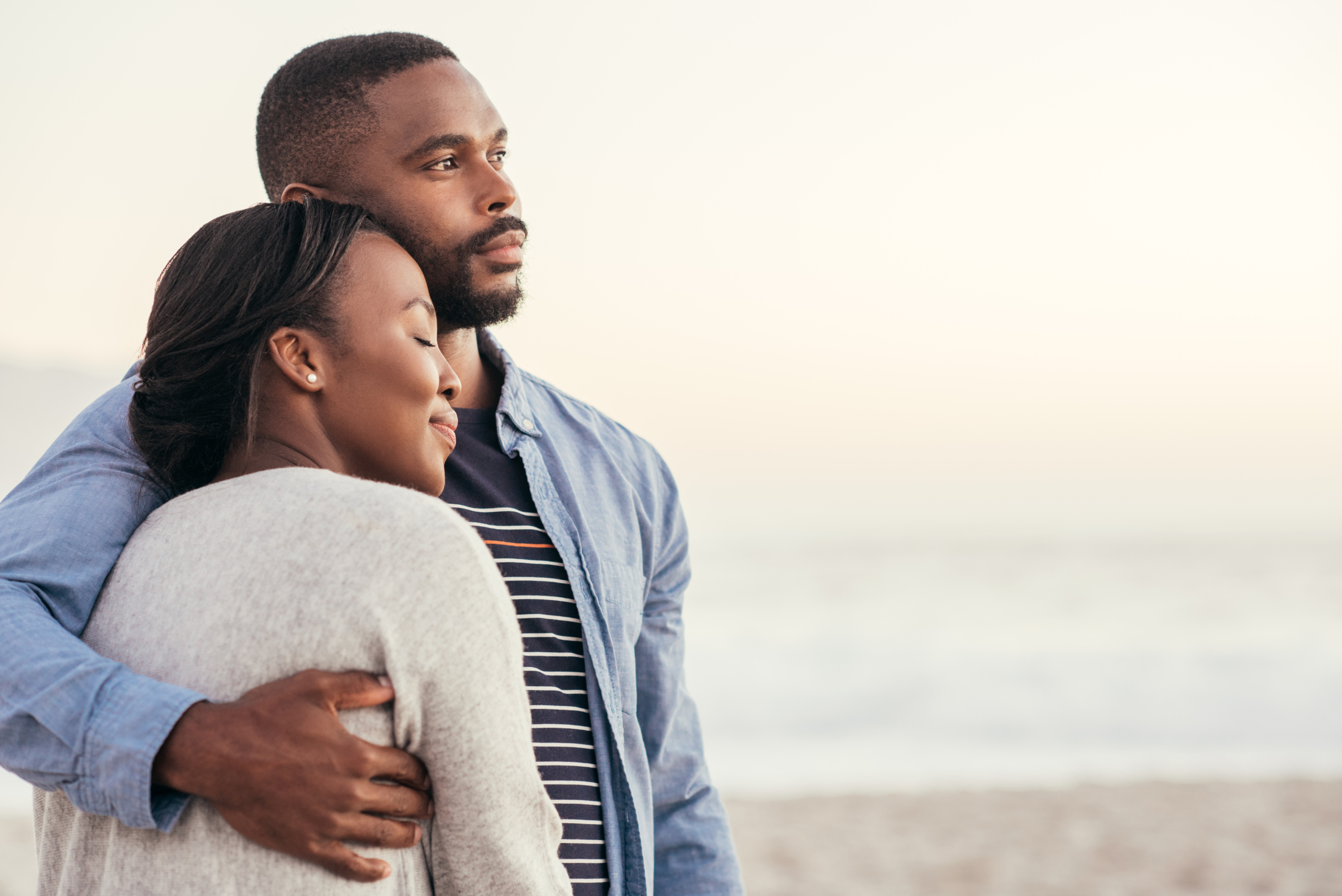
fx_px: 3170
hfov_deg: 23.9
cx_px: 671
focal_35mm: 85
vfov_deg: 16.1
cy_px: 448
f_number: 2.8
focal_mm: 85
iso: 500
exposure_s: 1/200
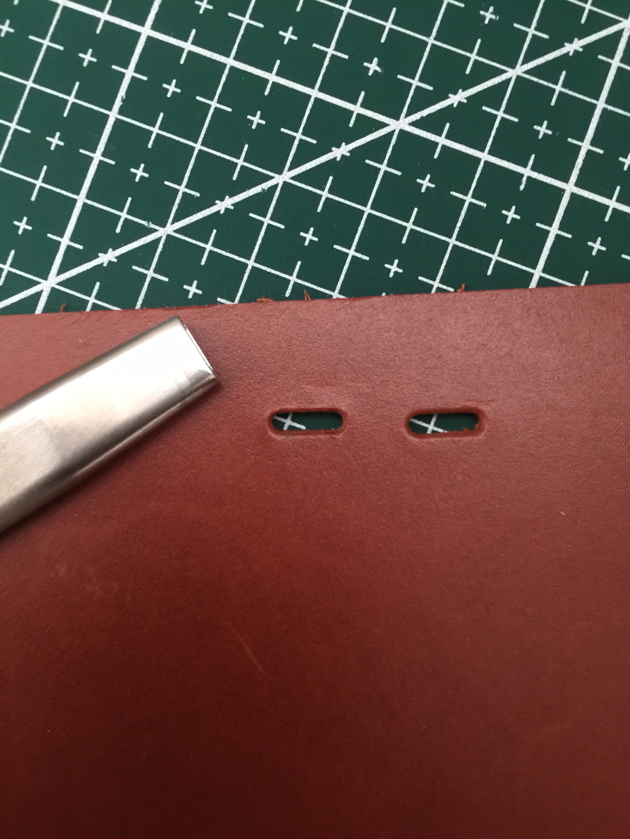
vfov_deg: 61.7
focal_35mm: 29
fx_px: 704
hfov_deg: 48.2
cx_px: 315
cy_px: 420
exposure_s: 1/10
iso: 125
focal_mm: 4.15
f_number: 2.2
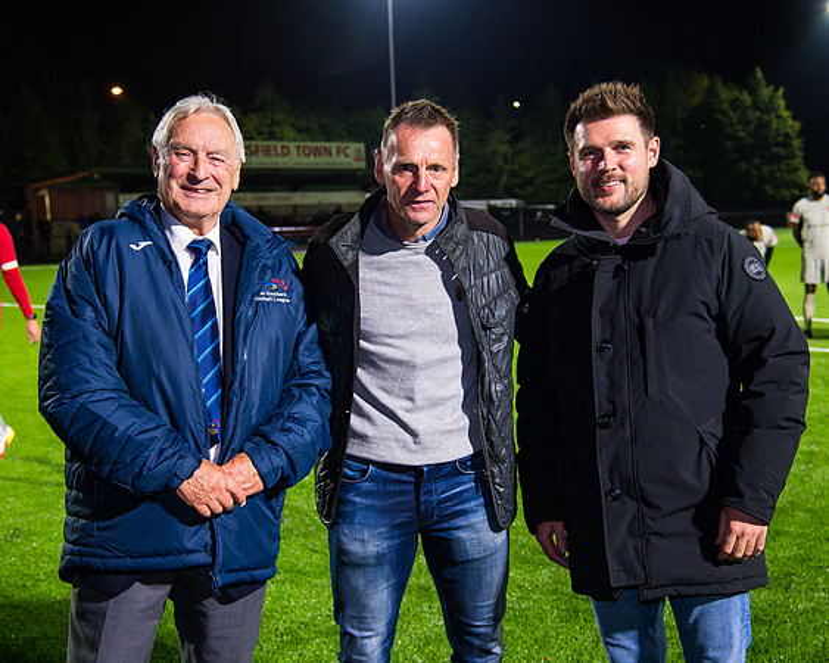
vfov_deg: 26.9
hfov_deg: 33.3
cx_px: 423
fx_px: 1386
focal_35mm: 57
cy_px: 311
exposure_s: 1/100
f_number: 4
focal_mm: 44
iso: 4000
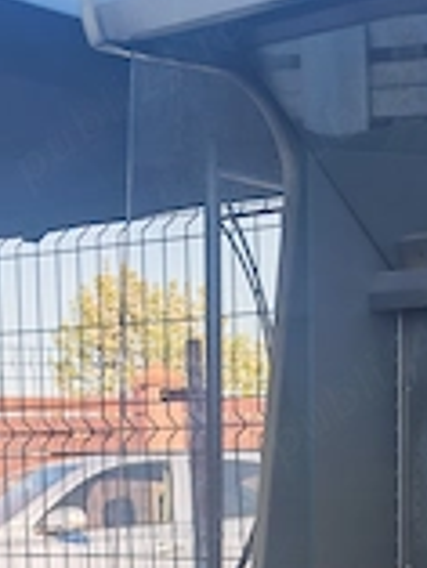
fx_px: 2053
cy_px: 709
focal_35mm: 125
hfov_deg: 11.6
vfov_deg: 15.1
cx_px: 510
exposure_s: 1/290
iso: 50
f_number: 1.9
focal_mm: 6.12
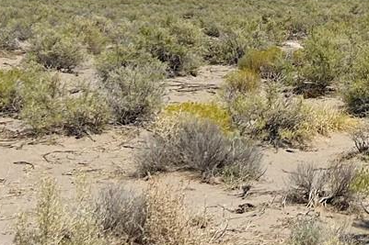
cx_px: 503
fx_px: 1106
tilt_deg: +8.3
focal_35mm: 108
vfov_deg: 11.8
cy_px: -176
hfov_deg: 17.5
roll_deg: +0.3
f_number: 1.5
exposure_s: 1/8696
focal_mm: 5.7
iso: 50
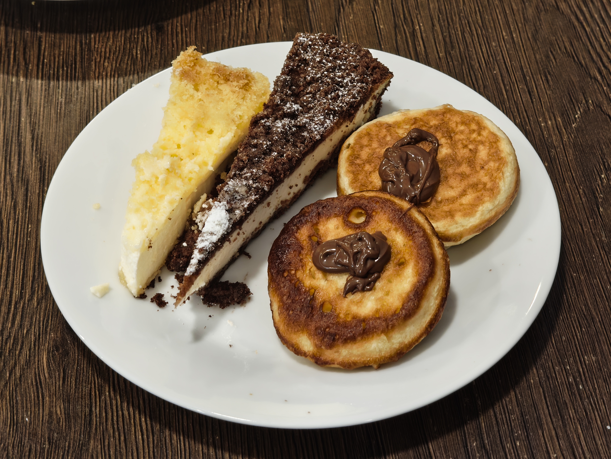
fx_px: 1236
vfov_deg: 21.0
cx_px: 306
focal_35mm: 70
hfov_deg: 27.8
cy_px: 230
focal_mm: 10.55
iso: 1400
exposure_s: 1/50
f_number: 2.68
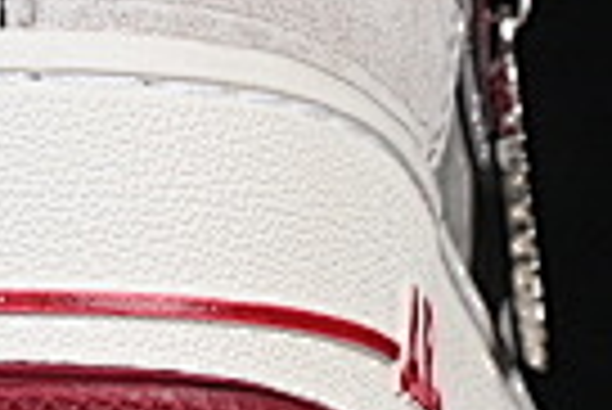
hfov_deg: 3.4
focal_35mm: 595
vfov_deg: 2.3
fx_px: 10126
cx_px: -410
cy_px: -464
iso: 160
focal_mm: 50
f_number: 8
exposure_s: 1/80
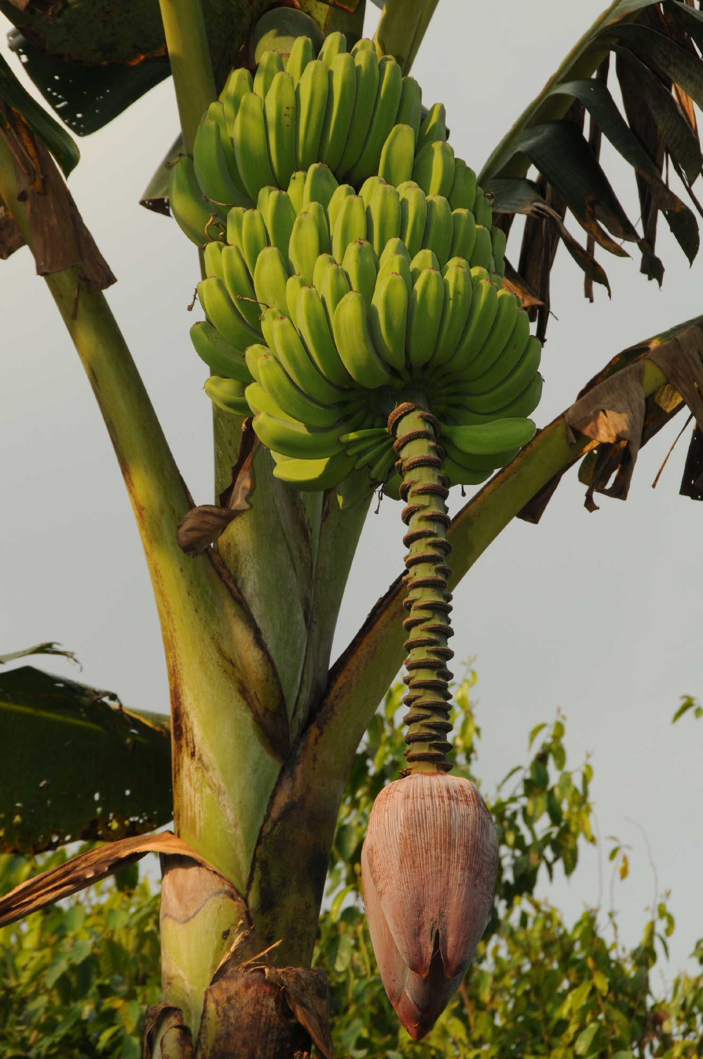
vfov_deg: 14.4
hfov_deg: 9.6
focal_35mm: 142
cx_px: 352
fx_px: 4185
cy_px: 530
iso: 400
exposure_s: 1/250
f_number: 14
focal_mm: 95
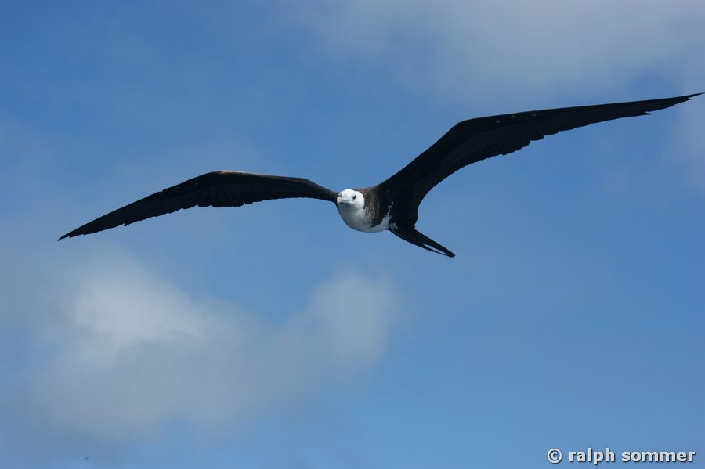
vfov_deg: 13.0
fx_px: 2055
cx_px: 352
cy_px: 234
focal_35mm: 105
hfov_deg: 19.5
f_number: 8
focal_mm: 70
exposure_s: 1/500
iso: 100
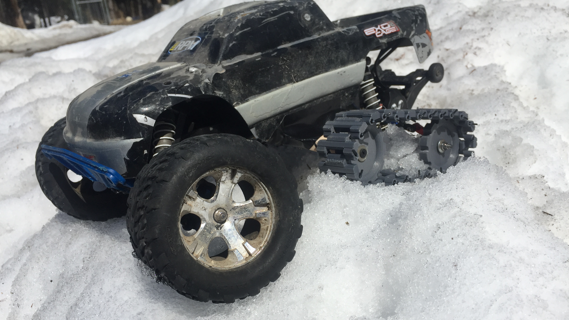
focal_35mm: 32
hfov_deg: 61.0
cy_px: 179
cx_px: 285
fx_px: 483
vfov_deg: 36.6
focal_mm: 4.15
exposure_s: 1/4950
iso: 32
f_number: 2.2
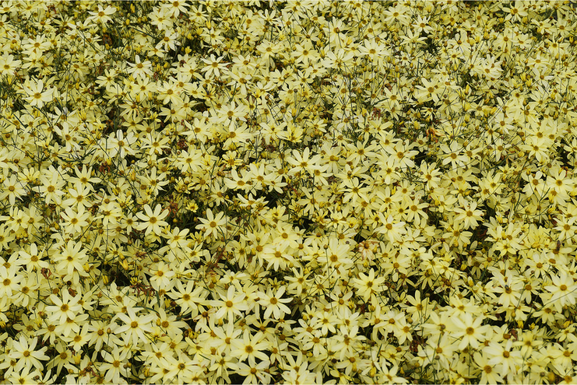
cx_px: 288
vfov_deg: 16.6
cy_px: 192
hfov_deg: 24.6
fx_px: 1322
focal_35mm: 82
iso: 100
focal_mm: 55
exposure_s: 1/320
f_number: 8
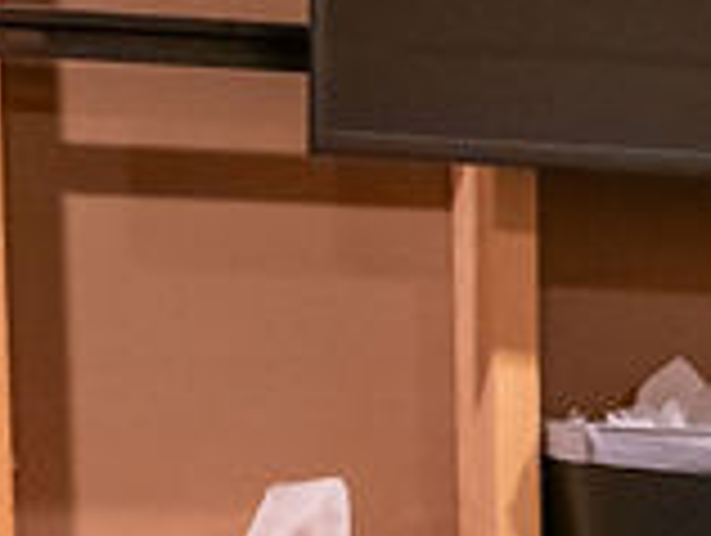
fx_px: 4608
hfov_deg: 8.3
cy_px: 920
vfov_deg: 6.5
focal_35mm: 224
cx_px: 1525
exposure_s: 1/250
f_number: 3.2
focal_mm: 35
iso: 1600
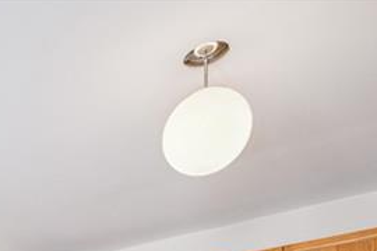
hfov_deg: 29.4
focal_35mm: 53
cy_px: 468
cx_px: -126
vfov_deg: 18.8
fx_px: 555
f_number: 8
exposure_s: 1/200
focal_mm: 14
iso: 800
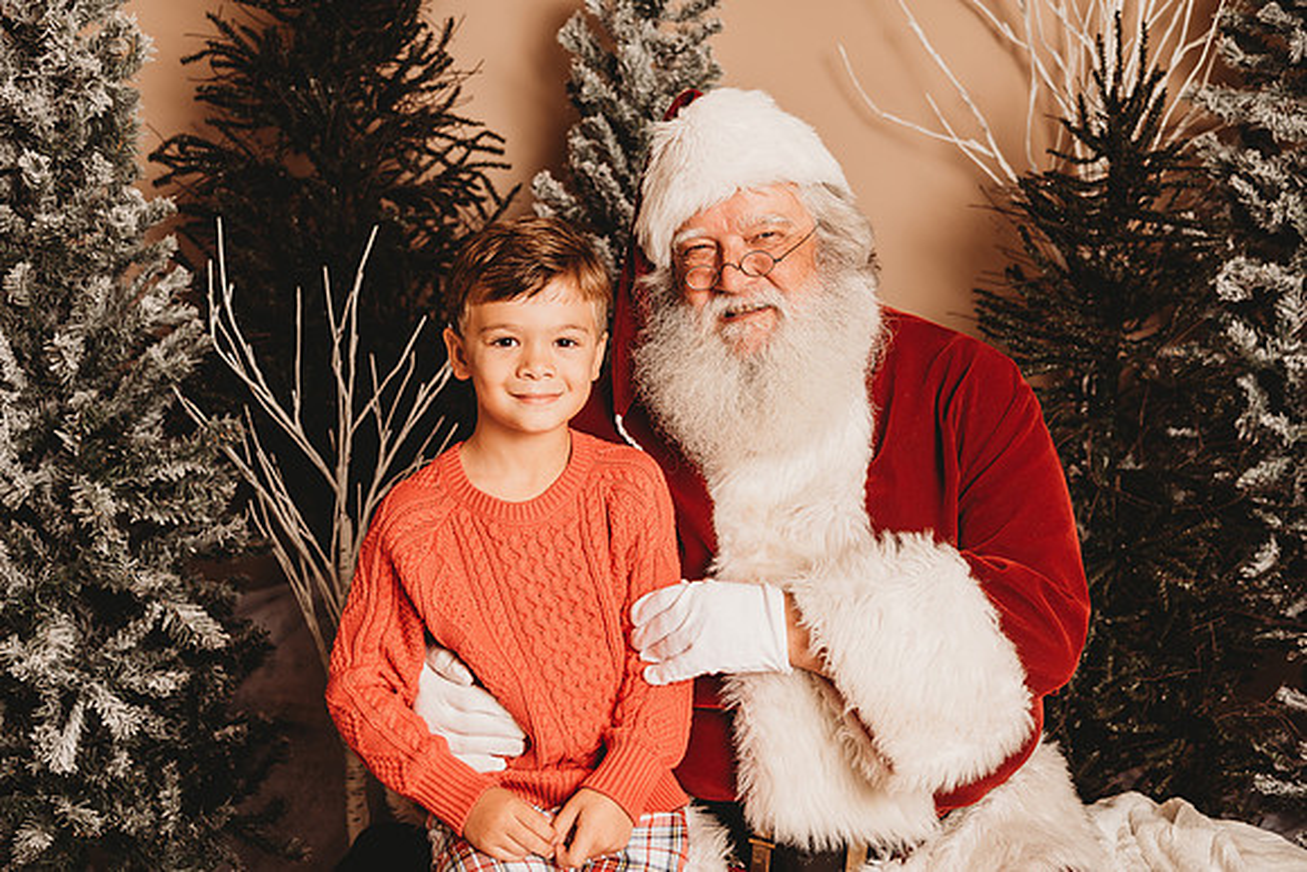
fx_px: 1598
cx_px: 654
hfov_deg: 44.5
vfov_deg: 30.5
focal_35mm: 44
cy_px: 436
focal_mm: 44
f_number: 4
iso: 100
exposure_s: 1/160
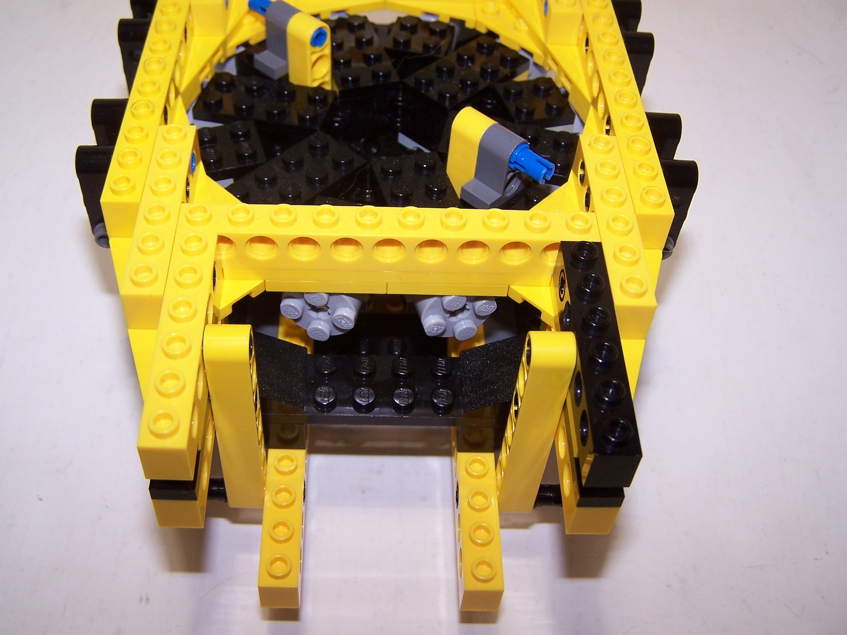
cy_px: 302
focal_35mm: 40
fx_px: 979
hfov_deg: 46.8
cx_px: 406
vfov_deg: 35.9
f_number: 2.8
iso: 80
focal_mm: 6.3
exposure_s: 1/60
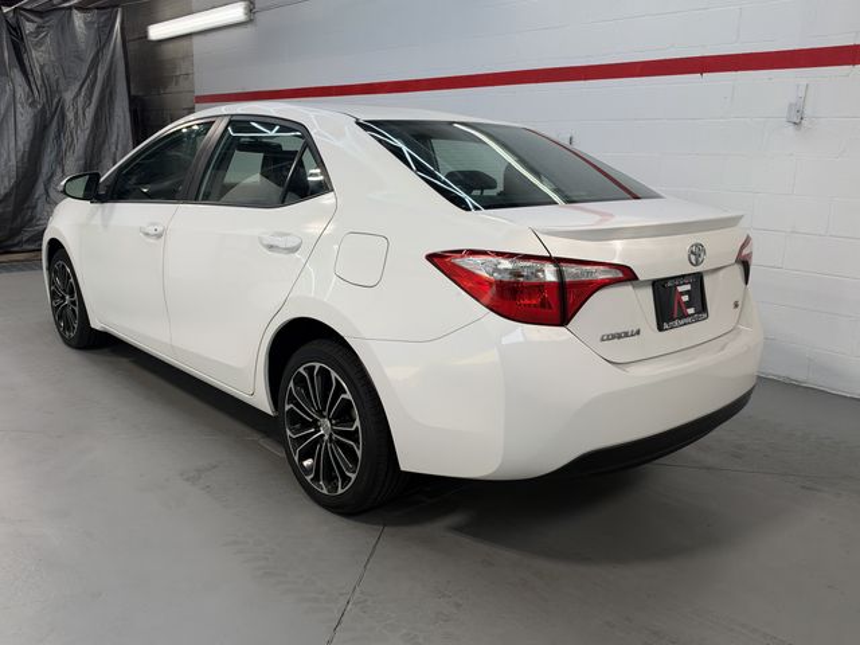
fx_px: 696
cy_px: 322
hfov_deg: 63.4
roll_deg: -1.3
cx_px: 430
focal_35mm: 28
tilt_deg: -13.7
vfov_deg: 49.7
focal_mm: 6.93
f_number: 1.8
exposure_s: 1/373
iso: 64
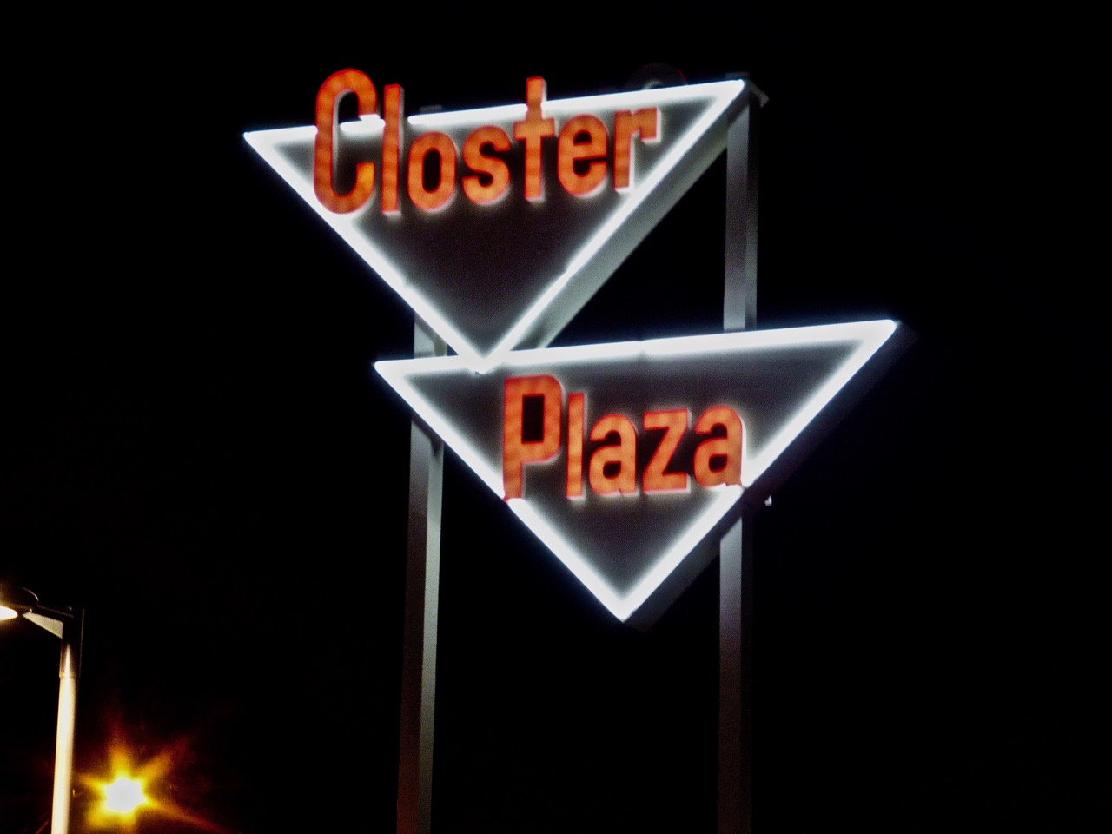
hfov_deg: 16.6
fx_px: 3823
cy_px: 417
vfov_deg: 12.5
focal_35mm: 119
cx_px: 556
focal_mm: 19.4
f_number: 5.3
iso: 640
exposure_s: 1/10
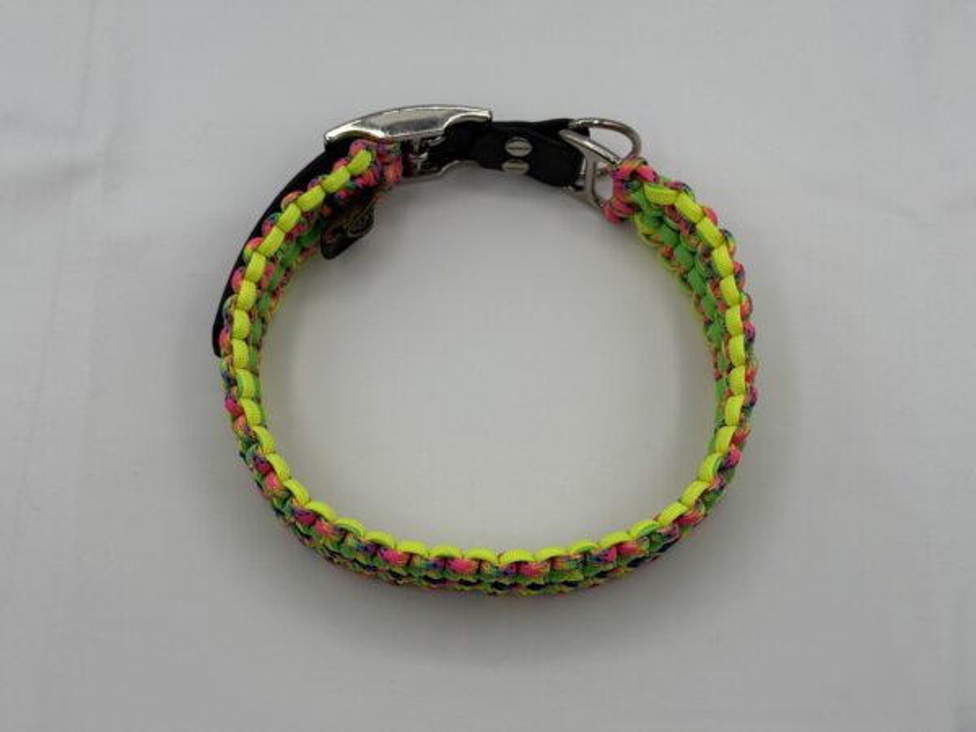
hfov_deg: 39.7
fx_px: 1353
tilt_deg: -69.5
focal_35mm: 48
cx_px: 488
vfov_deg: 30.3
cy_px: 366
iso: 64
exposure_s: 1/2865
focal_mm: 6.76
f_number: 1.78
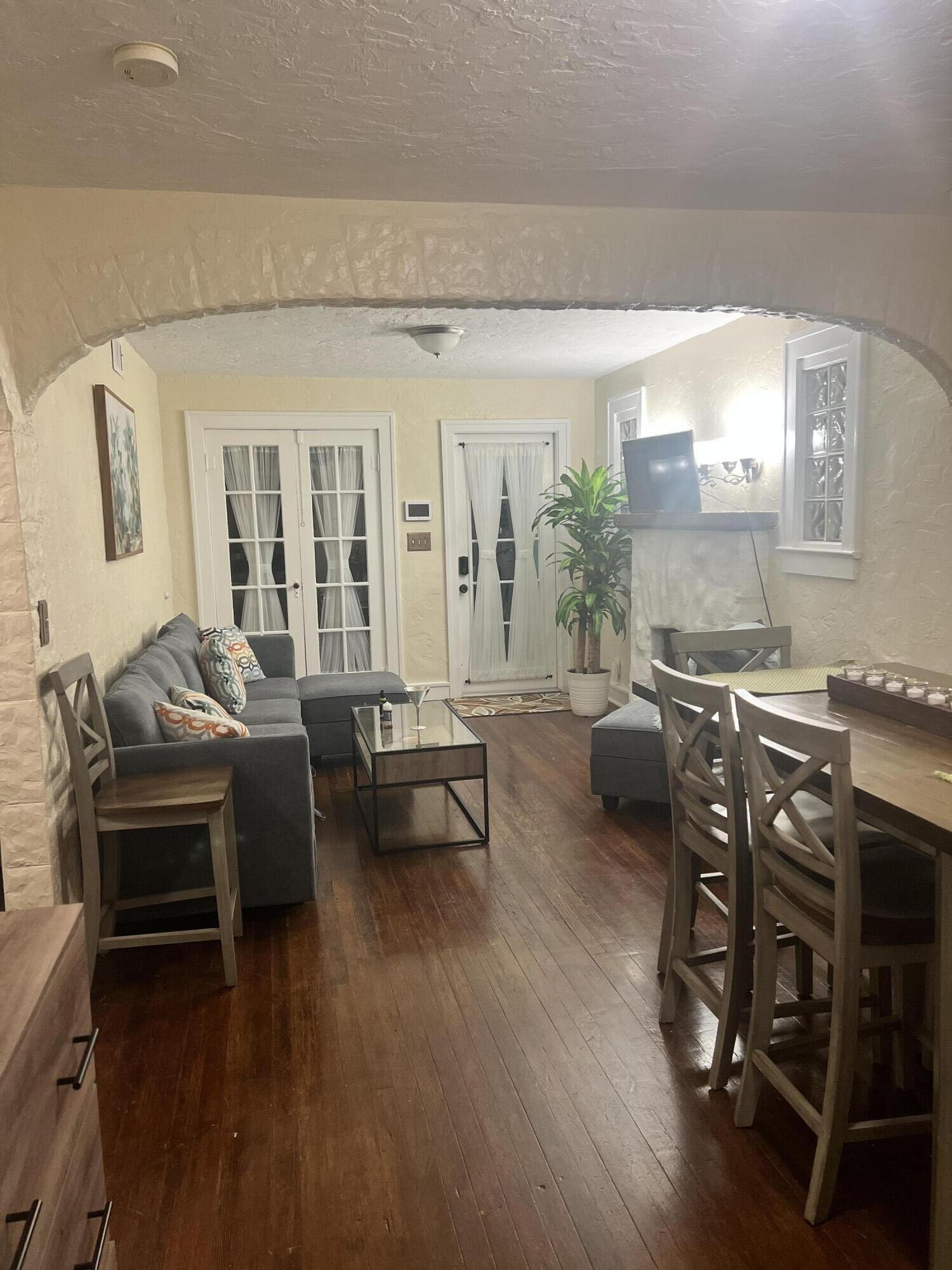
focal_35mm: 26
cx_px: 476
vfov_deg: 67.3
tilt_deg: -8.1
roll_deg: +1.1
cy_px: 635
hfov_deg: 53.1
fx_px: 953
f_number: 1.5
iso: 160
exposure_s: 1/60
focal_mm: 5.7
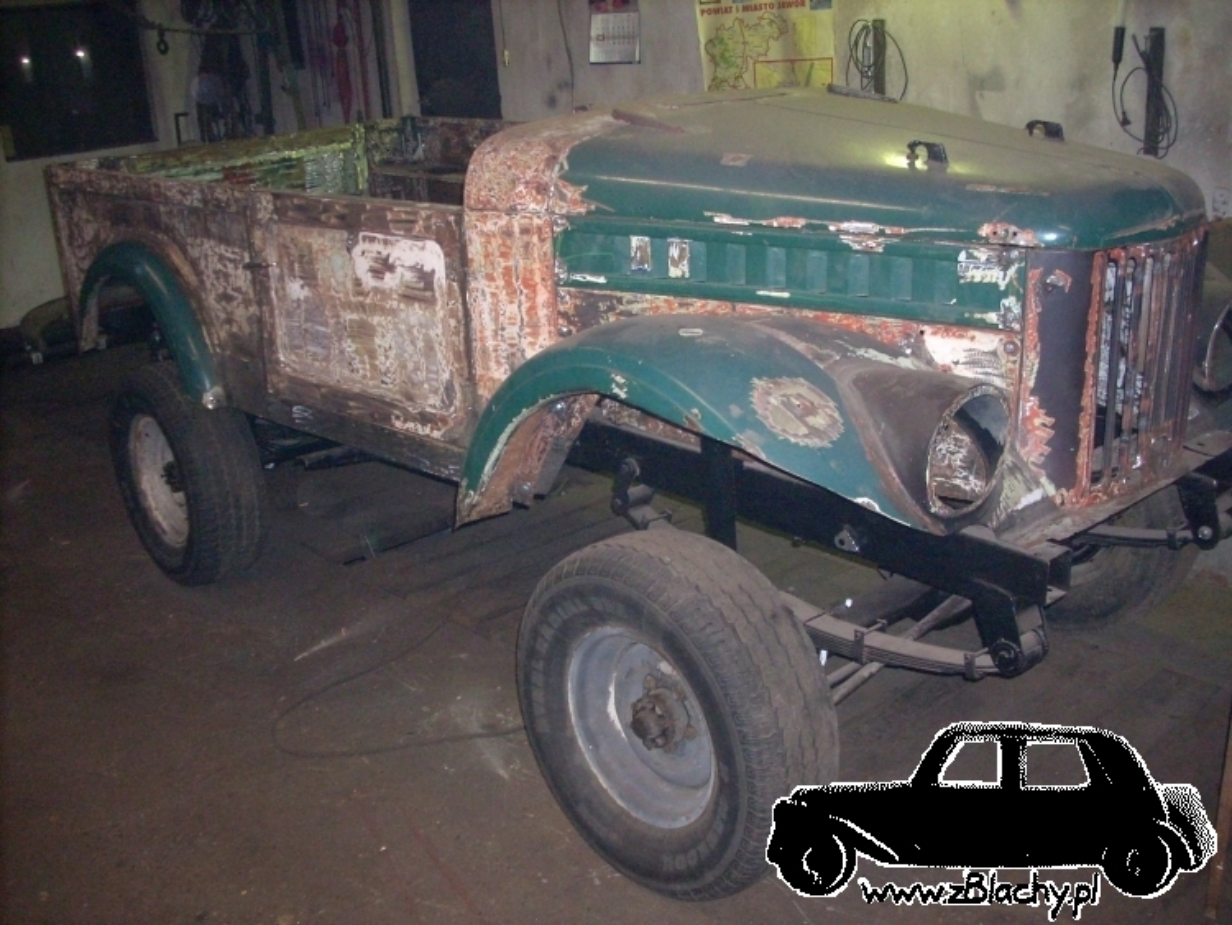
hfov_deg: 50.1
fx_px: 1317
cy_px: 462
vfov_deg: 38.7
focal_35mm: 37
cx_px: 616
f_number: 2.8
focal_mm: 6.2
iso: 400
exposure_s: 1/60
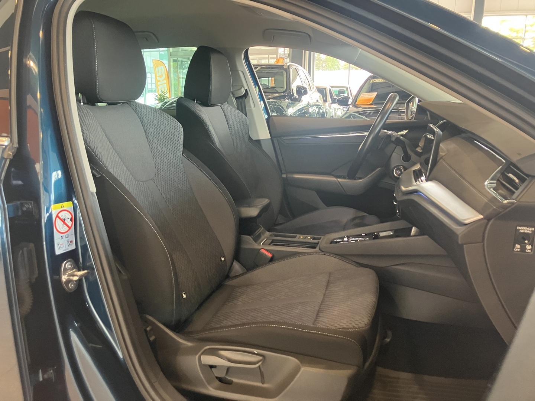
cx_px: 268
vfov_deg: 49.7
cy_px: 200
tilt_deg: -12.1
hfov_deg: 63.4
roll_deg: +1.0
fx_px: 433
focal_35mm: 28
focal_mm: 3.99
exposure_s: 1/56
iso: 250
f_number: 1.8
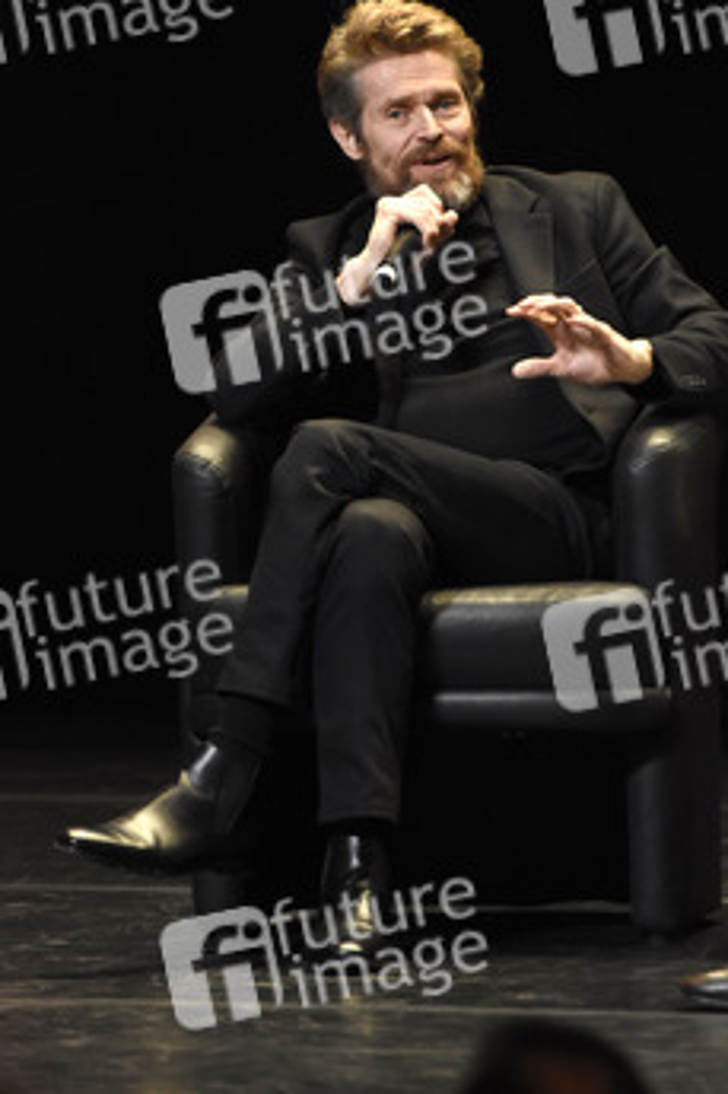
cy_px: 477
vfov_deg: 5.9
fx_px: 10596
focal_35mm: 349
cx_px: 416
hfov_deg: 3.9
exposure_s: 1/160
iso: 2500
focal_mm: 200
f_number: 2.8
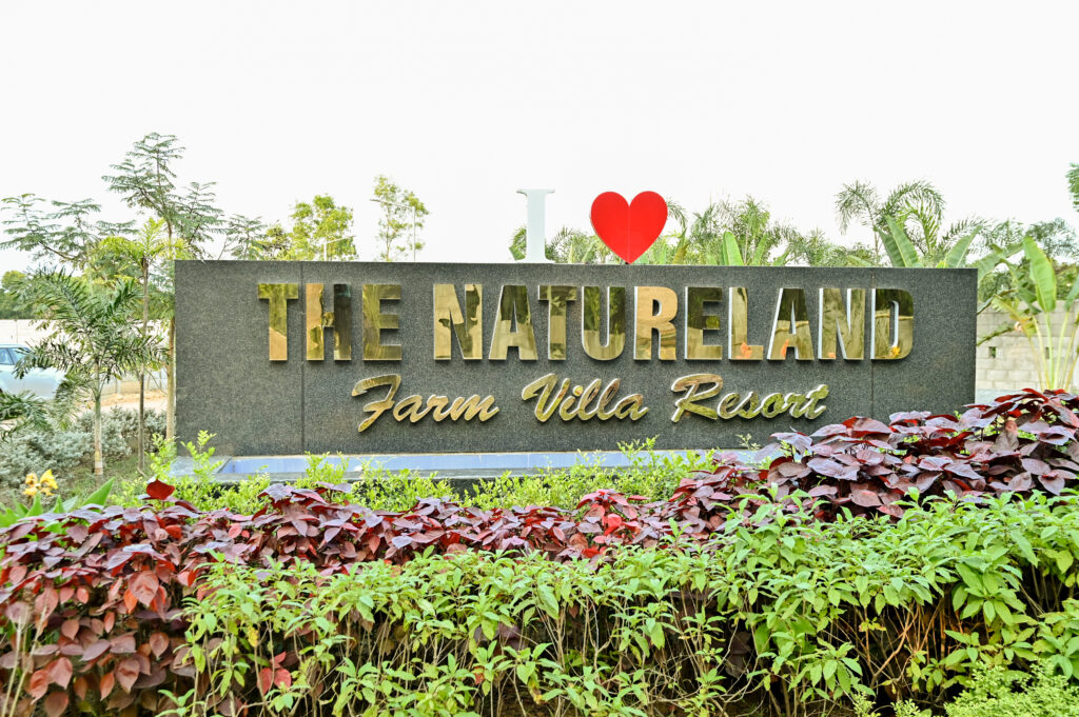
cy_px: 358
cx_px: 540
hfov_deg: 53.2
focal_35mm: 36
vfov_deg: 36.8
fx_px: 1078
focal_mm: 36
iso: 500
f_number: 5.6
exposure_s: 1/125
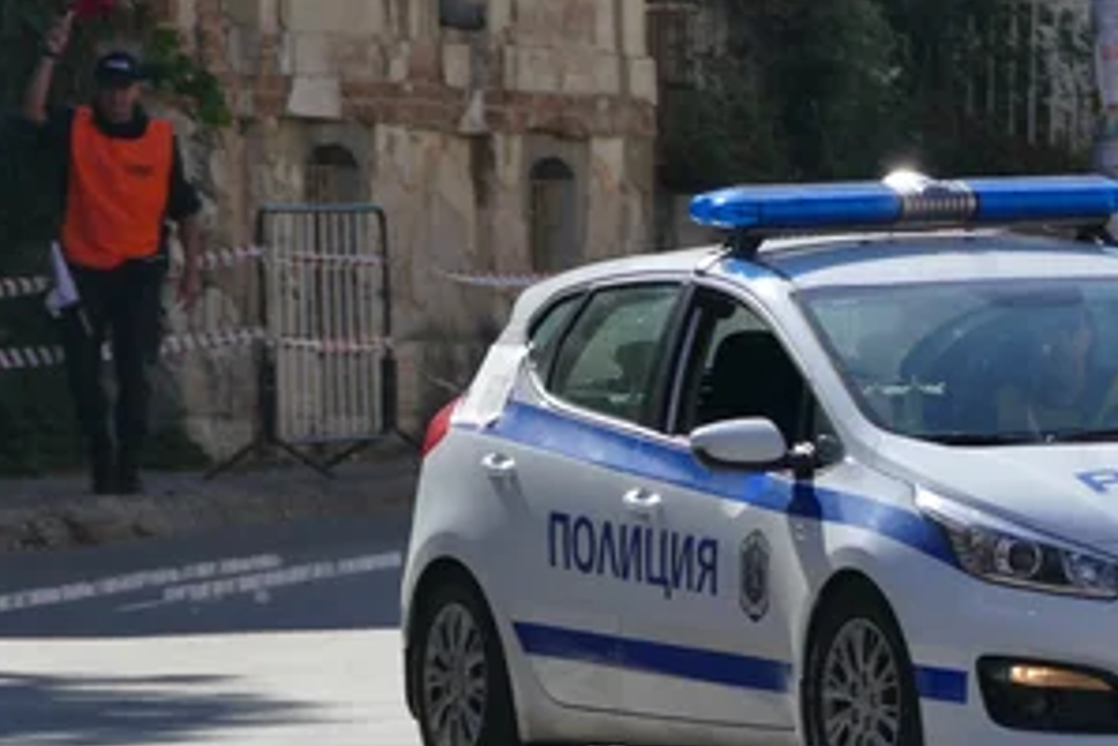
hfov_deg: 2.9
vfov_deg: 1.9
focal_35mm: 711
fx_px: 22090
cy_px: 647
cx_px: 897
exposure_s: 1/1600
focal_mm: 146
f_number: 4
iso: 125
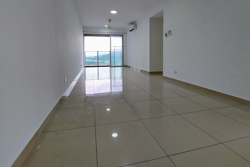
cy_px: 58
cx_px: 119
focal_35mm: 16
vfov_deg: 72.0
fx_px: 111
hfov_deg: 96.7
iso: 100
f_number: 2.2
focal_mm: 1.74
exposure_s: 1/100
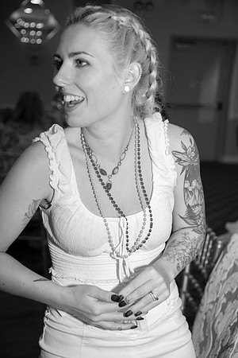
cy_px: 179
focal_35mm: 55
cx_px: 119
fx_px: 545
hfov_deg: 24.6
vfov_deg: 36.2
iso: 640
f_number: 4
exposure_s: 1/200
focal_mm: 55
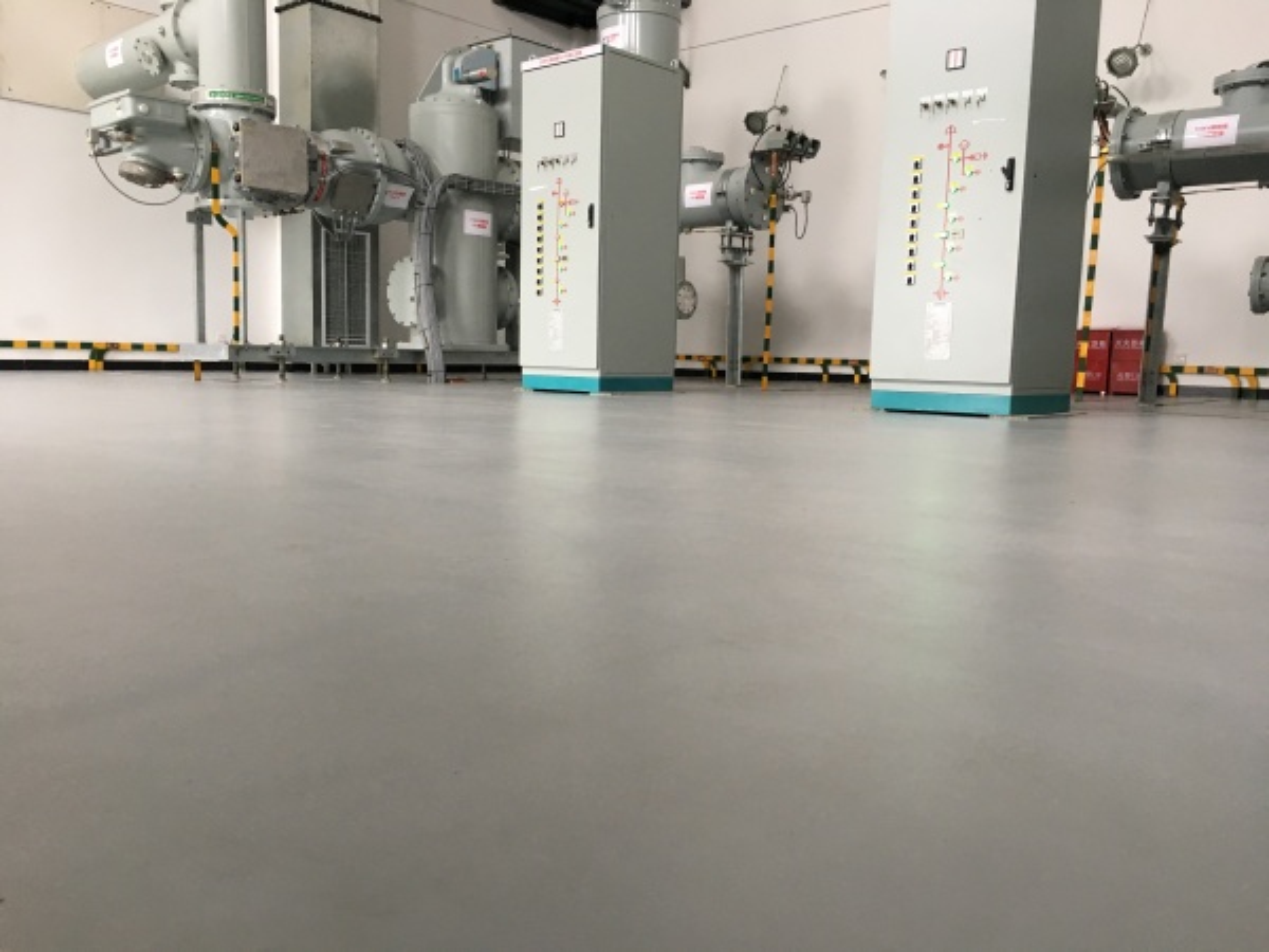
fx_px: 1063
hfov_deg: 61.7
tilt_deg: -7.0
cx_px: 634
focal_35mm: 29
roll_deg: -1.0
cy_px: 476
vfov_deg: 48.2
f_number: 2.2
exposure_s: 1/33
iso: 50
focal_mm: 4.15
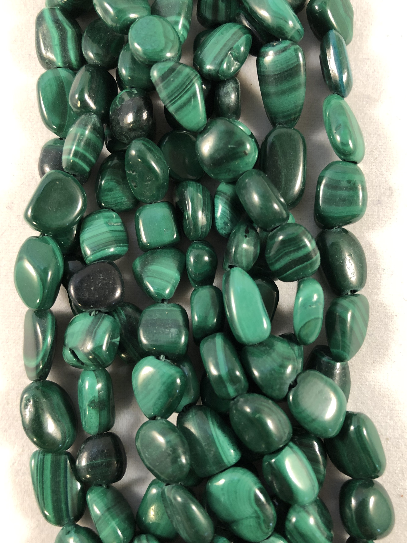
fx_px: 502
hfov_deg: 44.1
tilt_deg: -83.9
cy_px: 292
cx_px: 224
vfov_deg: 56.8
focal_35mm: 32
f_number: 1.8
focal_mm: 3.99
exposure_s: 1/17
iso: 64
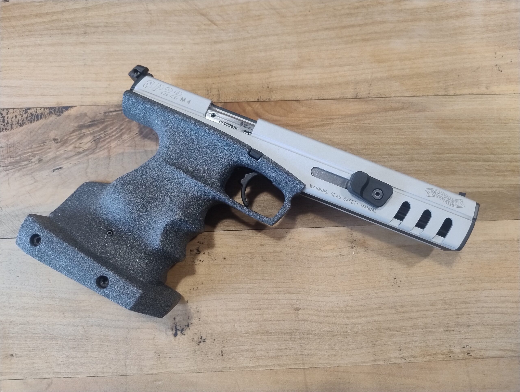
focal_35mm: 24
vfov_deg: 56.9
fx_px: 361
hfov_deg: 71.5
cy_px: 196
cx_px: 260
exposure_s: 1/33.3
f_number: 1.8
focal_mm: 5.56
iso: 866
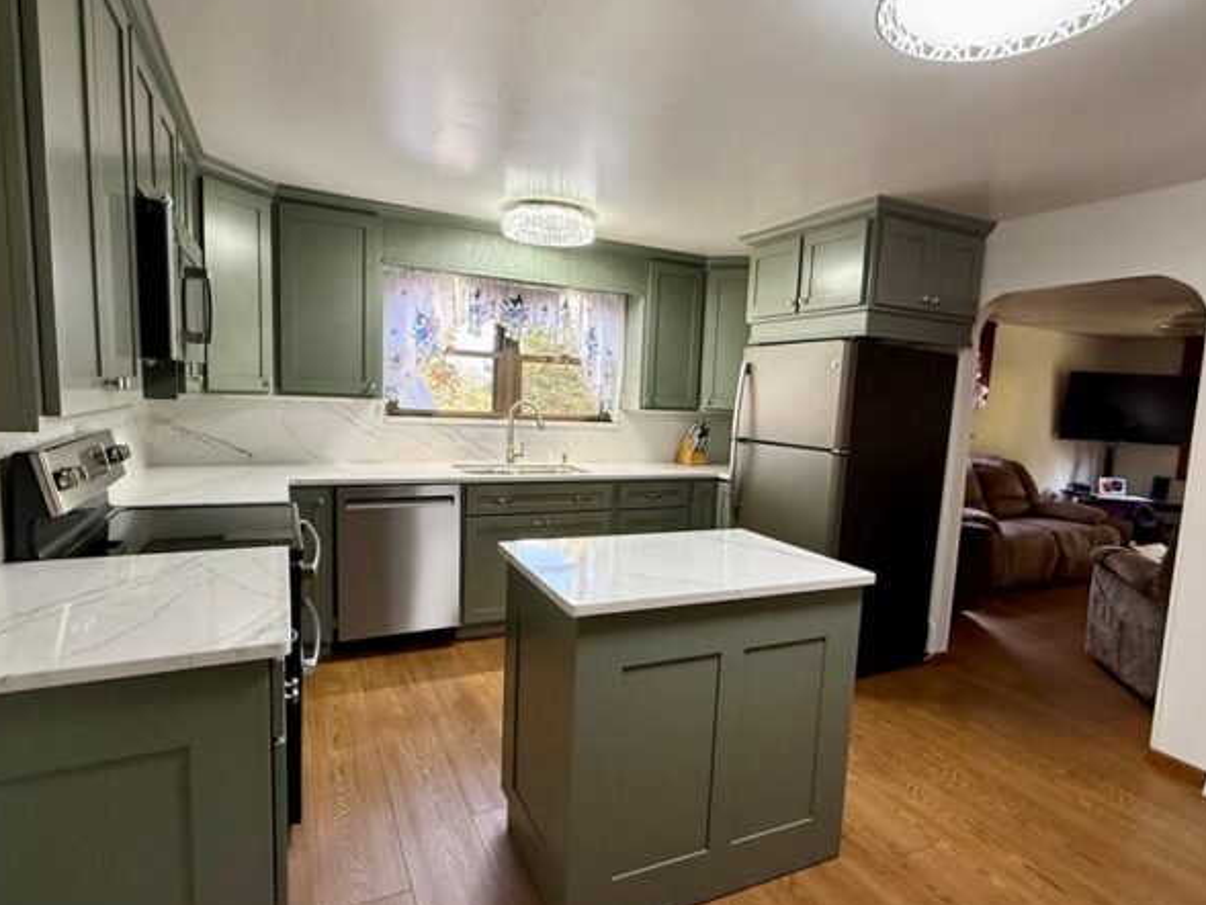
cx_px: 629
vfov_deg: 68.7
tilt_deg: -5.7
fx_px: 662
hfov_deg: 84.6
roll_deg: -2.7
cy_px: 467
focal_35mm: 19
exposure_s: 1/120
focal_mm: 2.22
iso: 200
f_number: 2.2
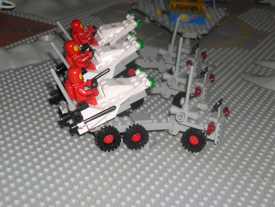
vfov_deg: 20.4
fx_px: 572
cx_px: 138
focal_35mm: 72
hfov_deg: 27.0
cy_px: 104
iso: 100
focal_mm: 15.3
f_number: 3.8
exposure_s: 1/60
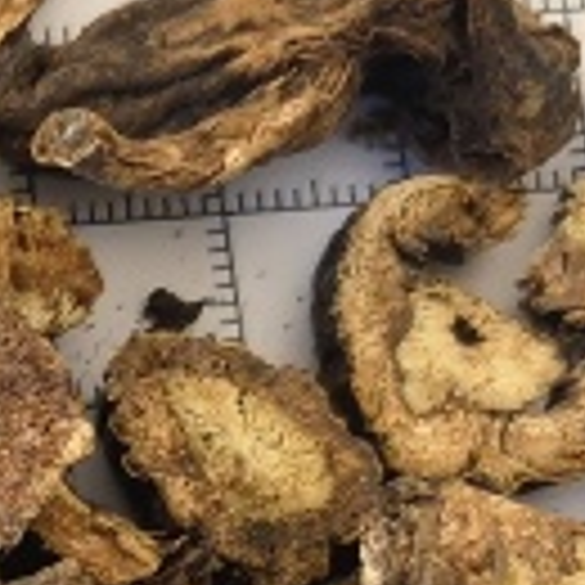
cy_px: 999
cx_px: -598
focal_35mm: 147
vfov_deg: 11.2
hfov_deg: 10.8
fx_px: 2811
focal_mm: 5.54
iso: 400
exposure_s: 1/299
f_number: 1.8
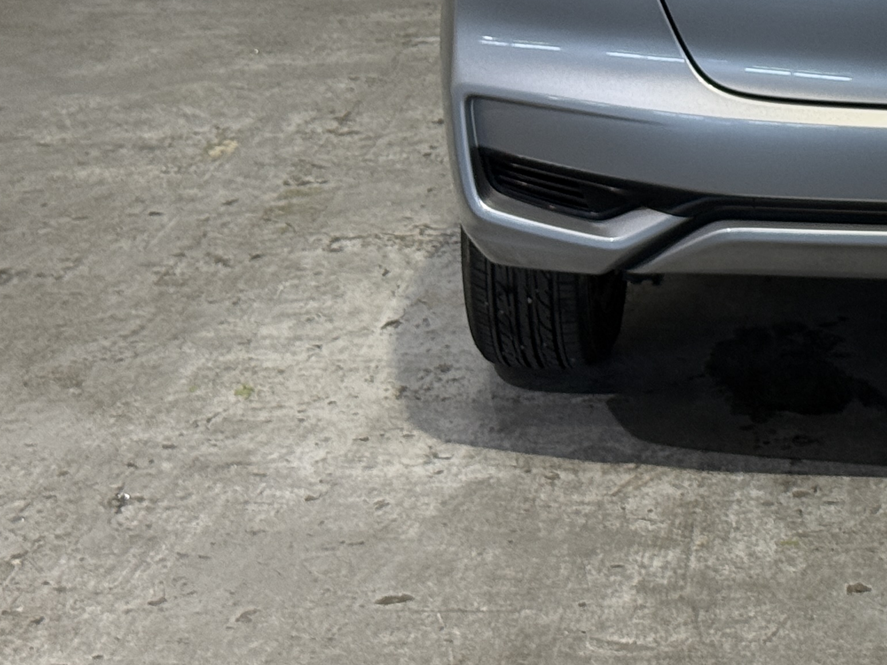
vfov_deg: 11.7
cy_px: -68
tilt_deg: -10.2
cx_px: 1046
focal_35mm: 125
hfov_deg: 15.2
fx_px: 3203
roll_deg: -0.8
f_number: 1.78
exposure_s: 1/60
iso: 100
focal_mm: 6.76
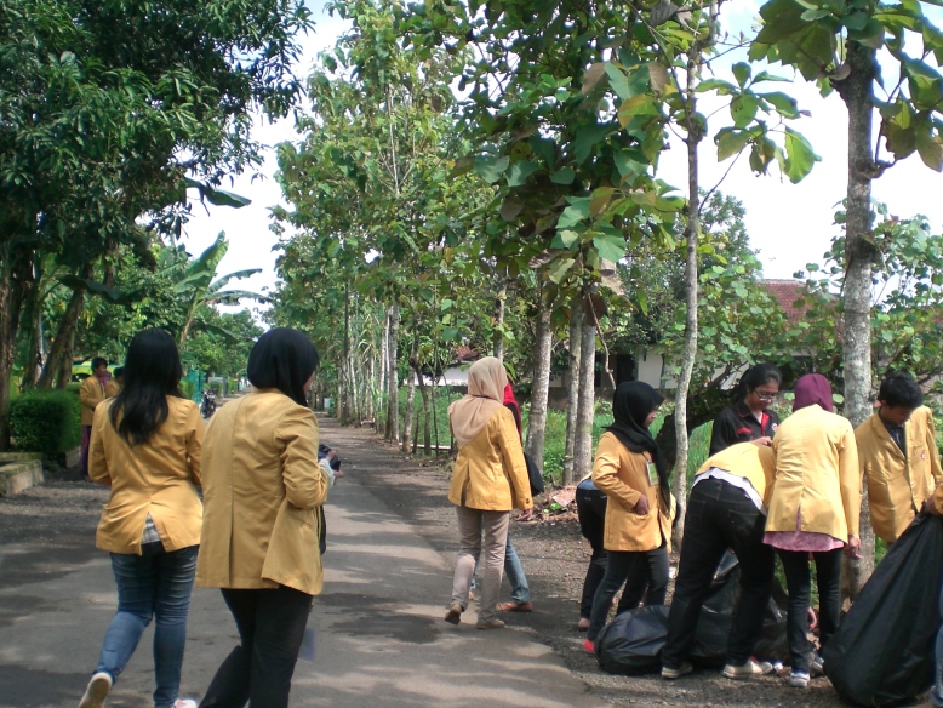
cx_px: 496
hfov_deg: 38.2
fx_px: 1363
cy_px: 433
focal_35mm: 50
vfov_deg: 29.0
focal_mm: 6.3
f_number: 3.1
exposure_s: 1/320
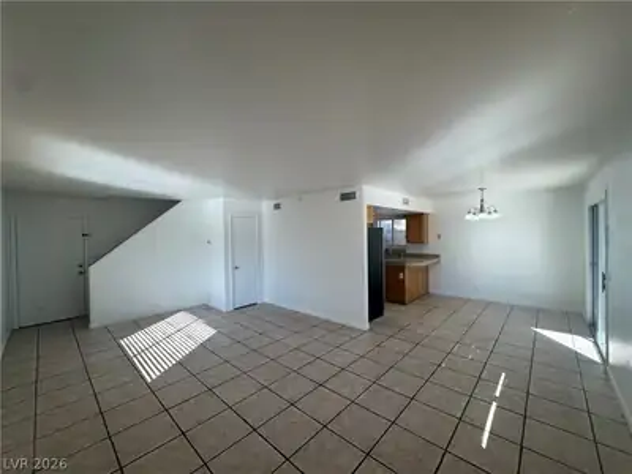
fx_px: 256
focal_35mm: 14
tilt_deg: -0.5
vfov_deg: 85.7
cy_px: 237
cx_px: 316
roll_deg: +1.0
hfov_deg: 102.1
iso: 40
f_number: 2.2
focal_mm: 2.22
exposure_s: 1/139
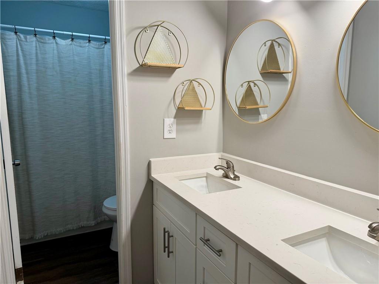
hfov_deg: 71.6
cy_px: 142
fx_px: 263
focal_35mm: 24
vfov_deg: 56.8
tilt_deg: -9.3
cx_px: 190
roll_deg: -1.0
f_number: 1.78
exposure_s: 1/120
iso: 100
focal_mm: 6.76
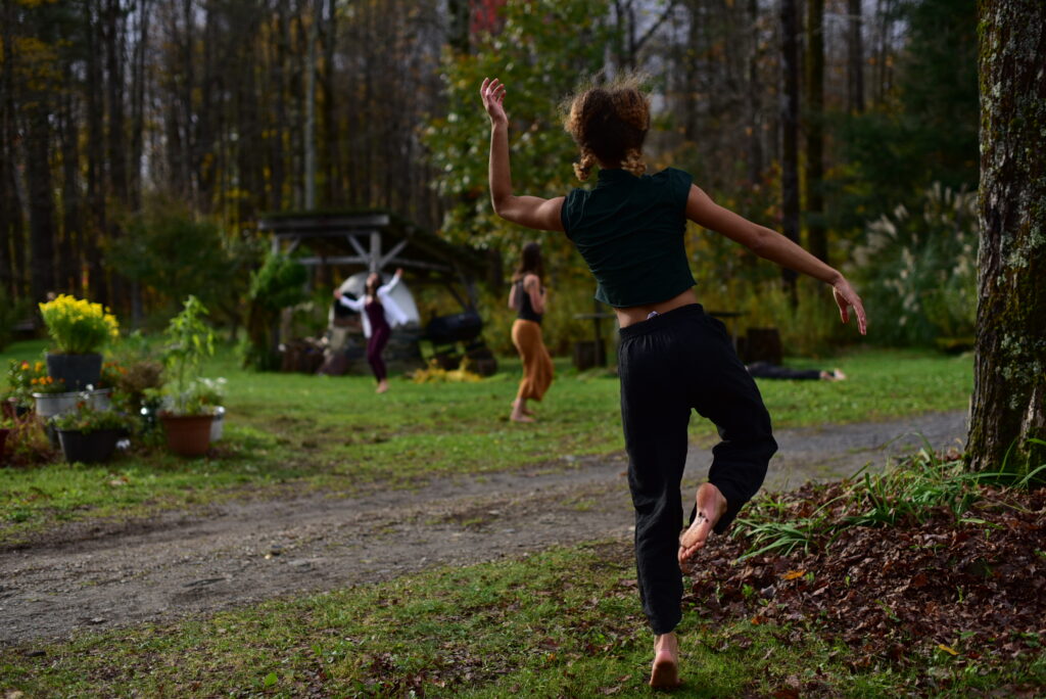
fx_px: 1454
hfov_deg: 39.6
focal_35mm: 50
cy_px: 350
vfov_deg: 27.0
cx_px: 523
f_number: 2.5
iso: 100
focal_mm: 50
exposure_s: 1/1600
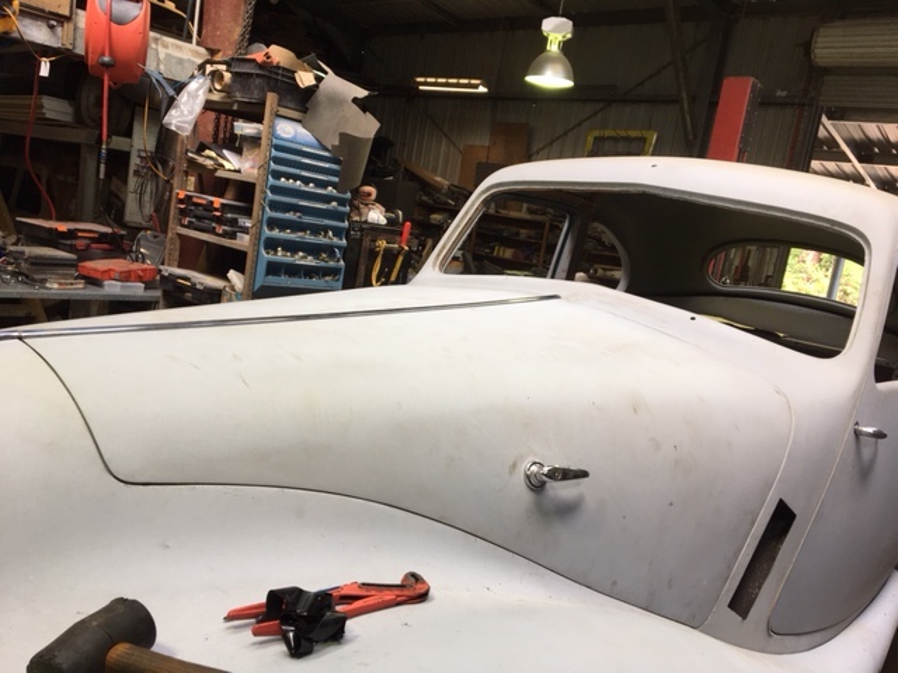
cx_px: 449
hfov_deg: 61.7
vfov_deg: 48.2
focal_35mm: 29
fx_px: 752
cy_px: 336
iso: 40
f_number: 2.2
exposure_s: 1/100
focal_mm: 4.15
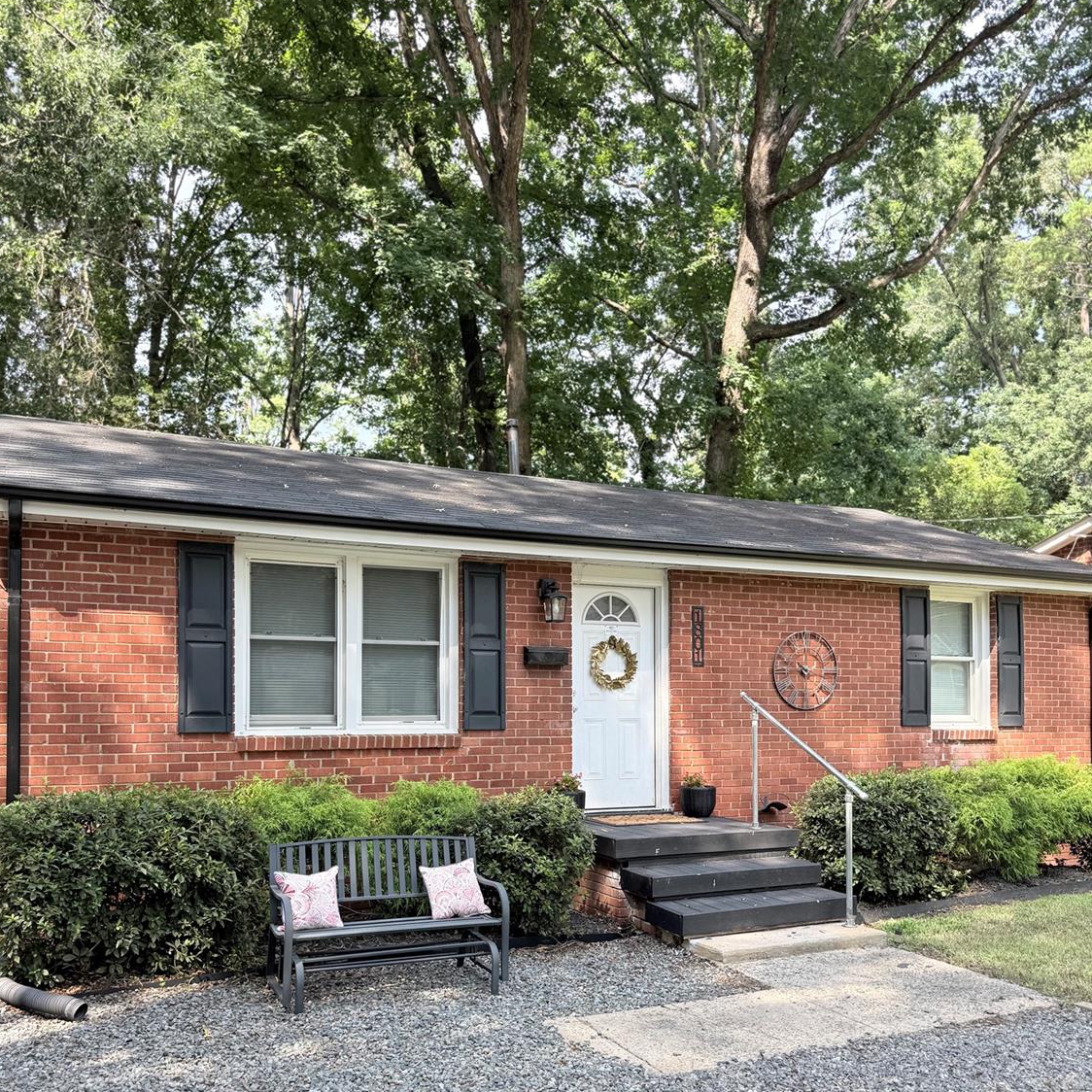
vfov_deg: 54.9
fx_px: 1035
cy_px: 688
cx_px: 538
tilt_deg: +2.2
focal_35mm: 29
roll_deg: -0.5
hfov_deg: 55.6
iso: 100
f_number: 1.78
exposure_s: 1/571
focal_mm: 6.76
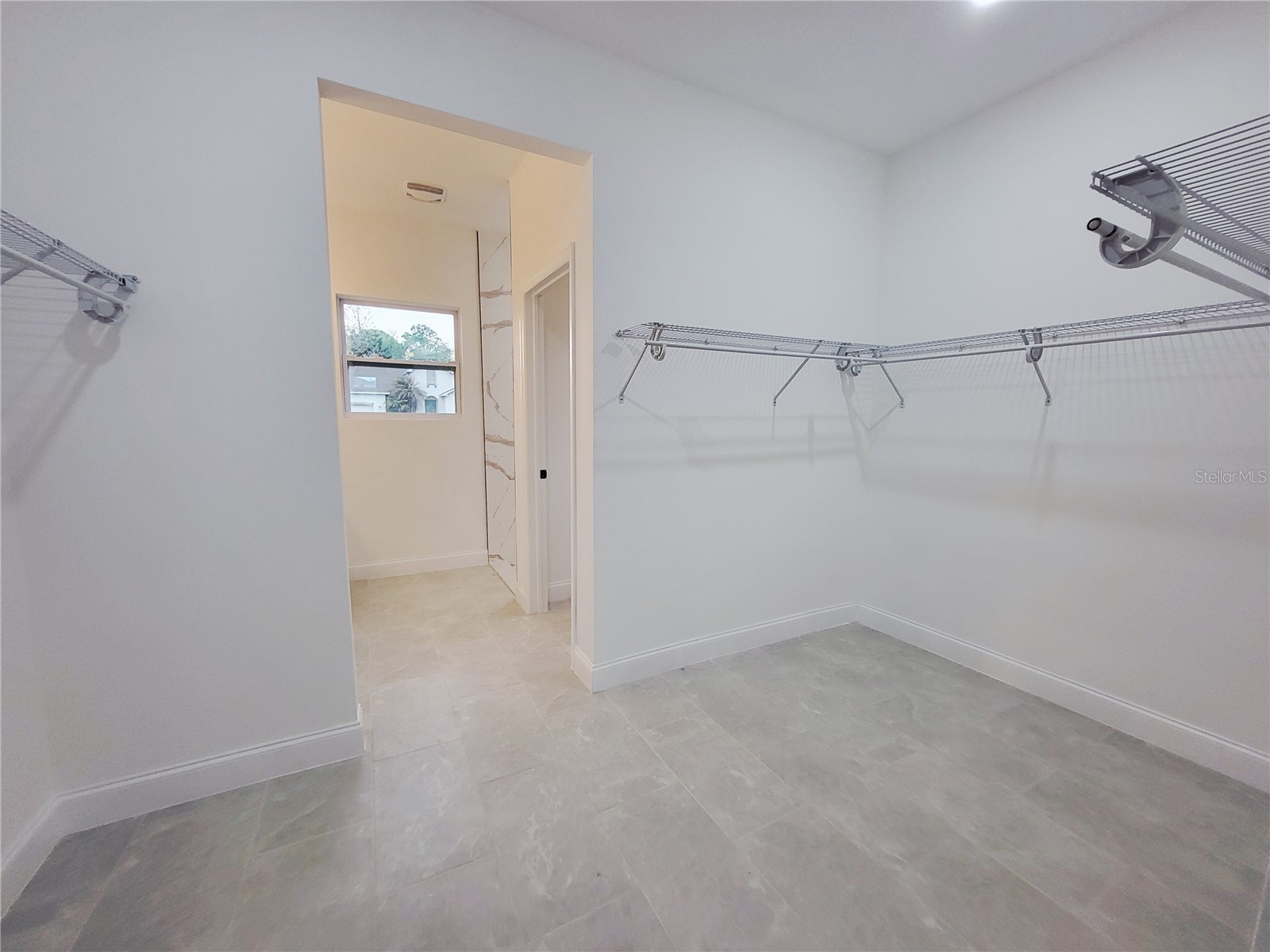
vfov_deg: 89.9
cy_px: 476
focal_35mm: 13
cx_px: 635
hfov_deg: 106.2
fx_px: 477
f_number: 2.2
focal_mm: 1.74
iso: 125
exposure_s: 1/60
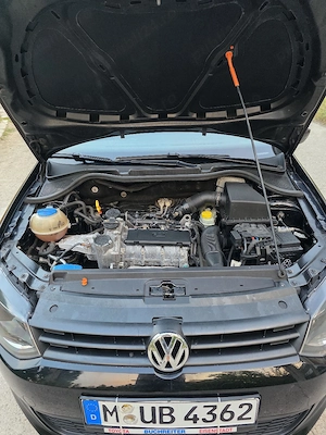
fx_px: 289
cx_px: 163
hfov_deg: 58.9
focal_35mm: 23
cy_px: 218
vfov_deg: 73.9
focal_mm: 6.3
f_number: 1.7
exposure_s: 1/101
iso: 320
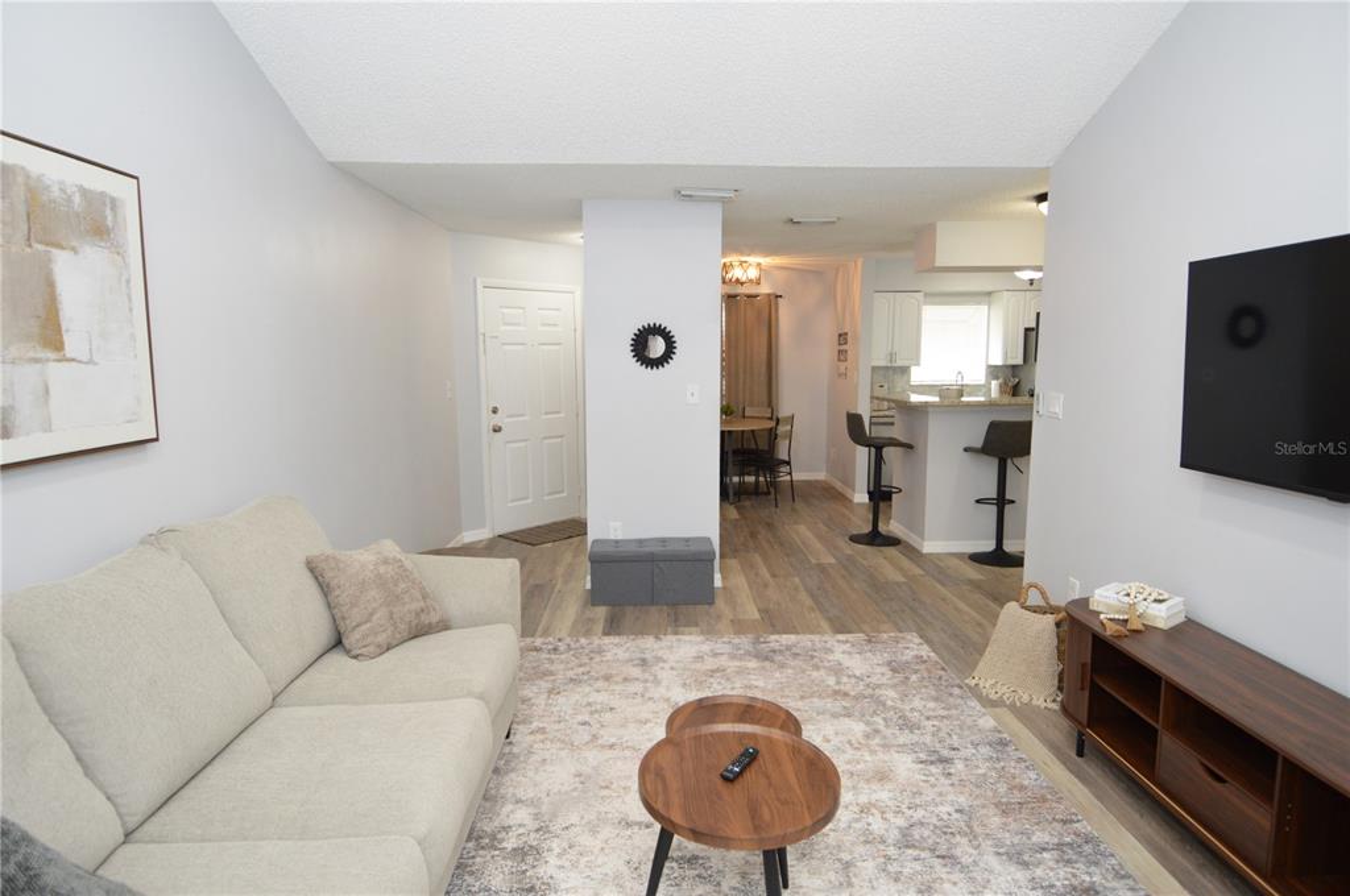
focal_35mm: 18
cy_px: 448
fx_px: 674
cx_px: 675
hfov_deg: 90.1
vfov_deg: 67.2
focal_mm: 12
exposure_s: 1/60
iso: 560
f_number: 4
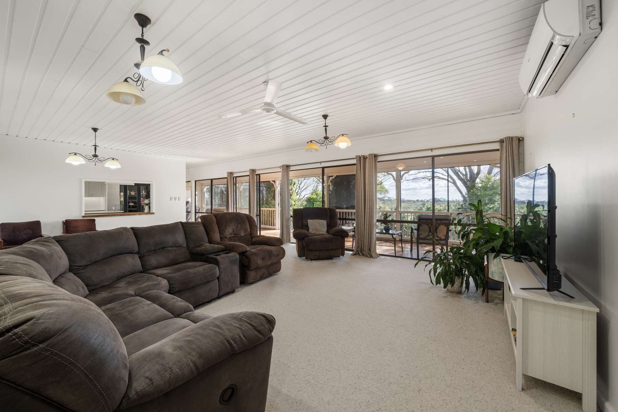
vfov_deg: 85.5
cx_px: 309
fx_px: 223
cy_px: 206
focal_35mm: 13
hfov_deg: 108.3
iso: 100
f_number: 8
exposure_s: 1/2.5
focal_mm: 13
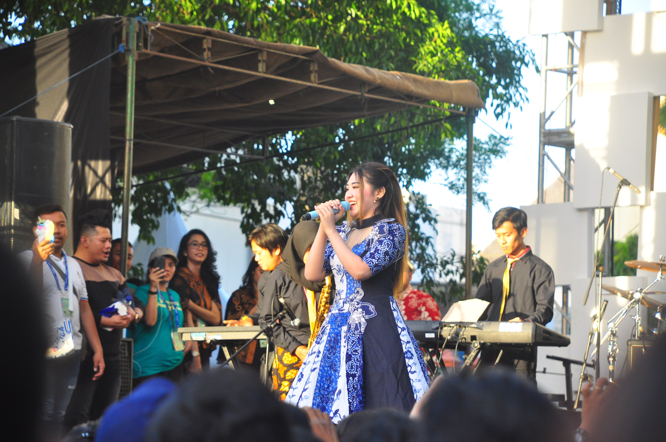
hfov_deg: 10.2
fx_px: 3742
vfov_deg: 6.8
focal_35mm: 202
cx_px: 333
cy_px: 221
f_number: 5.6
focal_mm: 135
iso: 400
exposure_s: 1/100
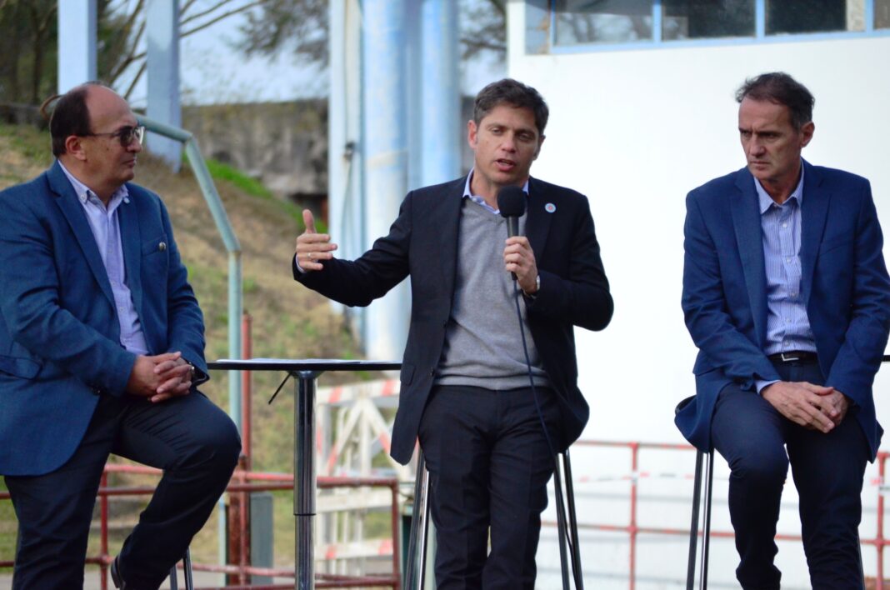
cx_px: 445
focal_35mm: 218
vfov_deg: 6.3
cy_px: 295
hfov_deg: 9.5
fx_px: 5367
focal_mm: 145
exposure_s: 1/4000
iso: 1600
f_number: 5
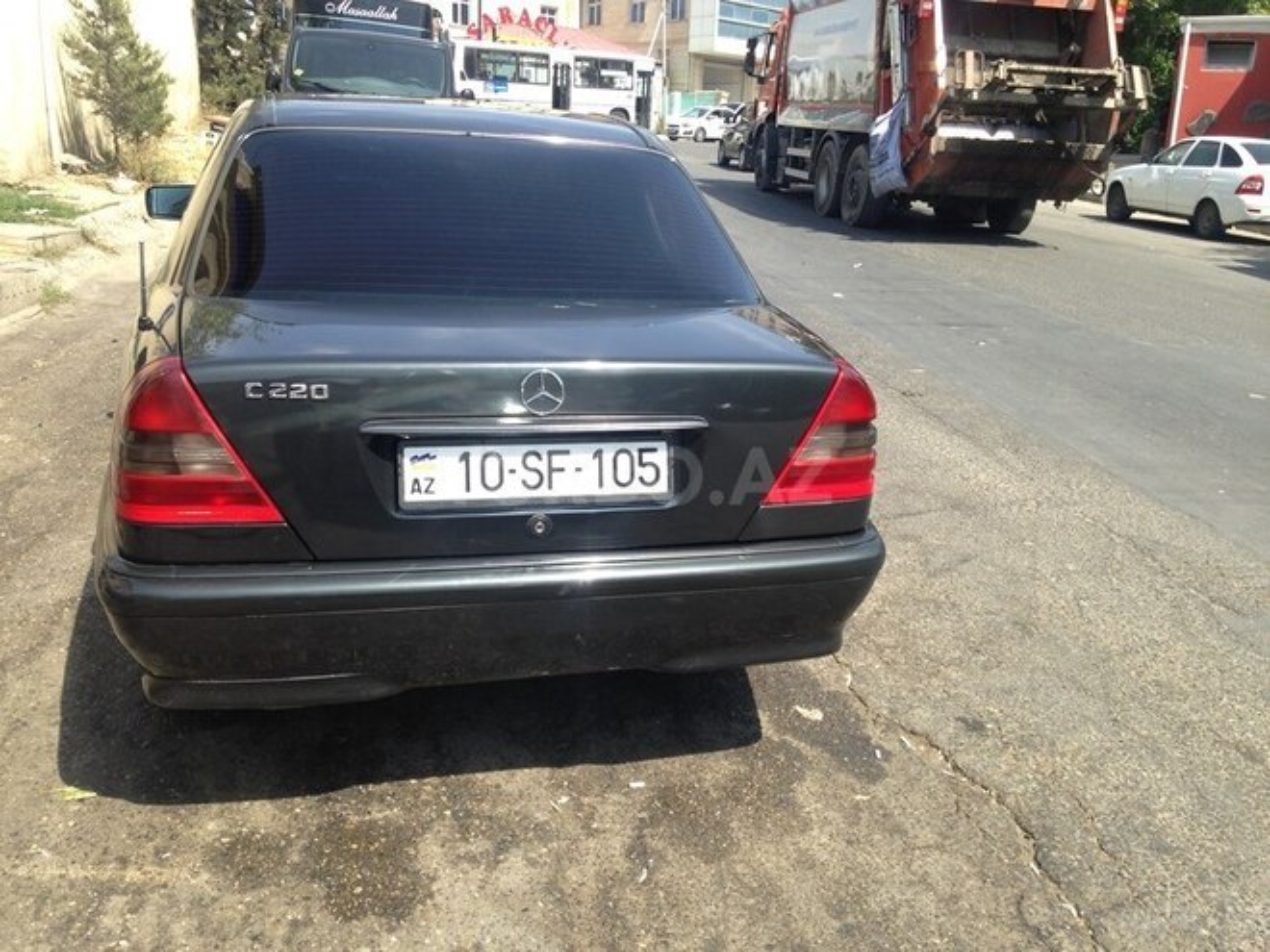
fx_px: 1211
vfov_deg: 42.9
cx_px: 635
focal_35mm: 33
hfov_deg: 55.4
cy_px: 476
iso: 50
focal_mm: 4.12
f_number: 2.4
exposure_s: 1/596
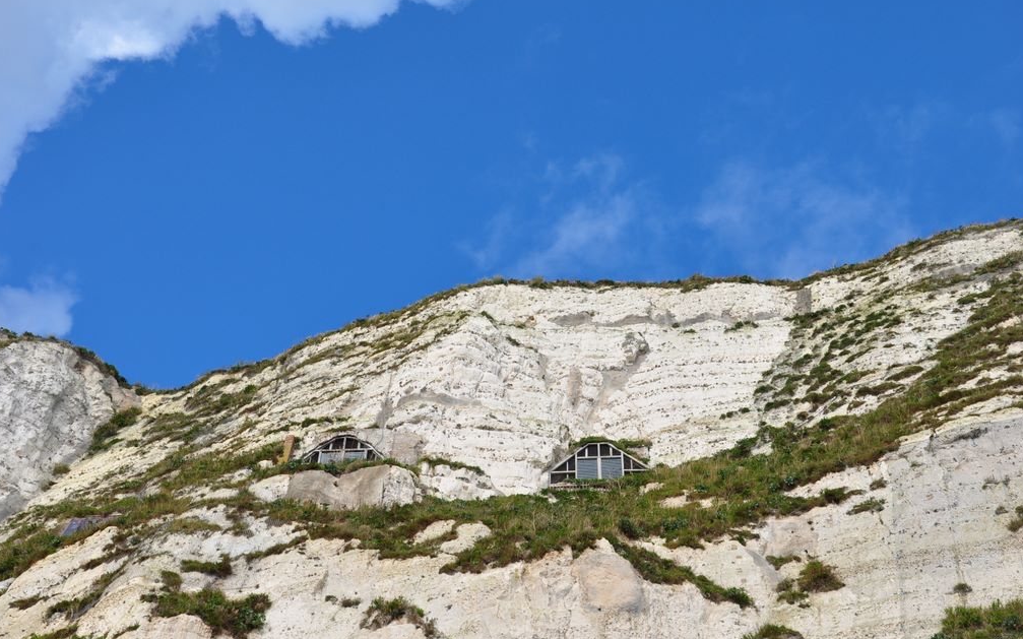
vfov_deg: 22.0
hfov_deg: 34.6
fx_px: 1645
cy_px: 320
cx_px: 515
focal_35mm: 59
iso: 200
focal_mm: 38
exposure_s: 1/250
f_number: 10
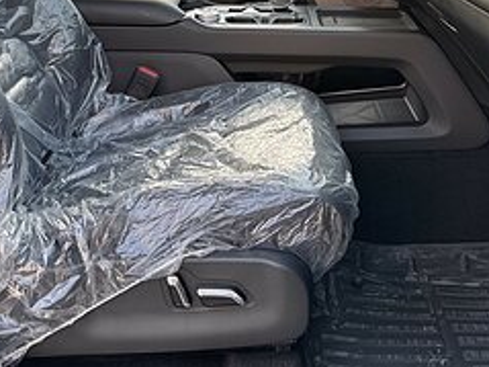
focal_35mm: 55
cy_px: 13
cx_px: 252
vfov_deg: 25.4
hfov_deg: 35.0
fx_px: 777
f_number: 1.78
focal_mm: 6.76
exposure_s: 1/121
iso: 200
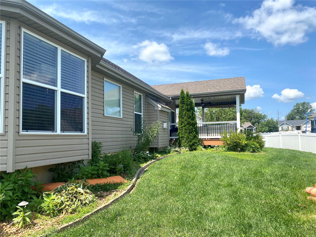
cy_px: 118
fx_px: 237
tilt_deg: +2.9
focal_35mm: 26
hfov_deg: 67.3
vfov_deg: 53.1
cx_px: 158
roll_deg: +1.7
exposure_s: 1/1754
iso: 32
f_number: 1.8
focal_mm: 4.25
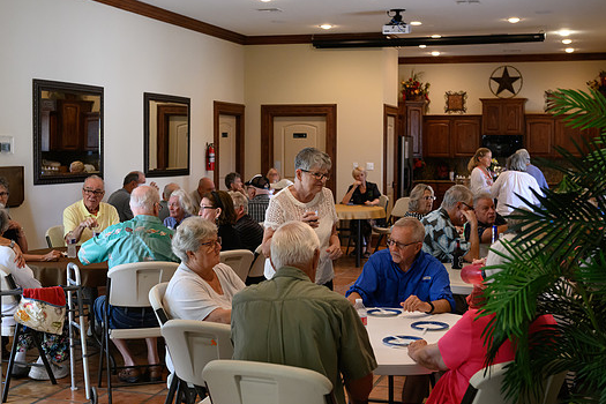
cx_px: 307
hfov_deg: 37.5
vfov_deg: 25.5
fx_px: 892
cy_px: 183
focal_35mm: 53
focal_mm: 48
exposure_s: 1/200
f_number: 4
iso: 5600
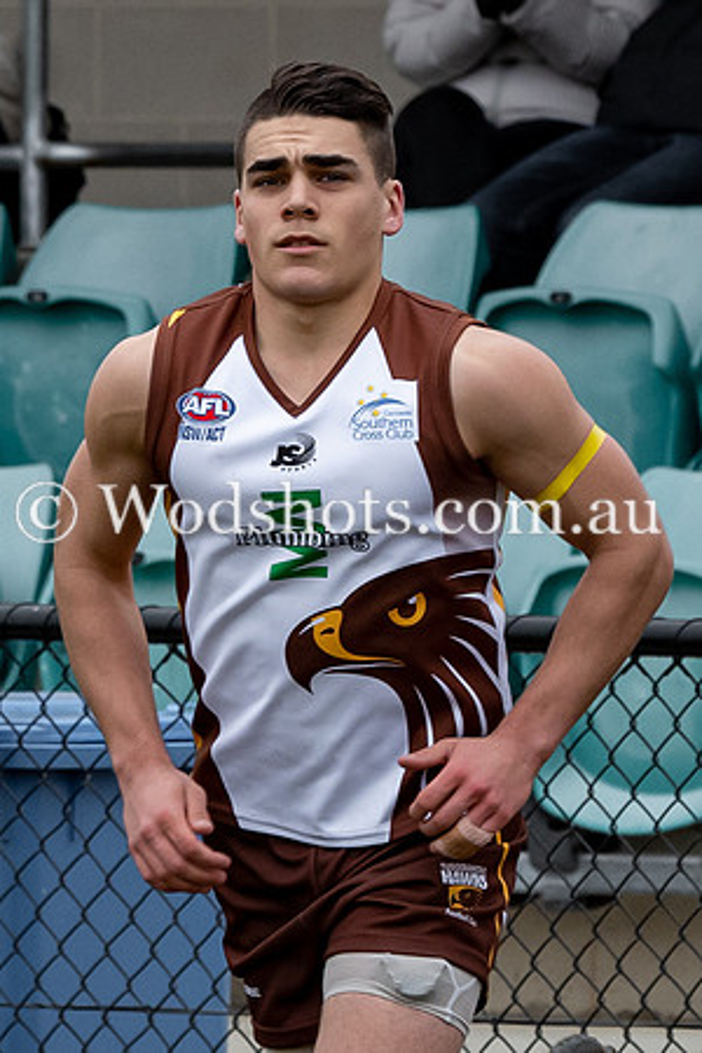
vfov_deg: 2.5
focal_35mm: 829
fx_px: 24237
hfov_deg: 1.7
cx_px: 259
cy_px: 355
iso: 640
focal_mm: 135
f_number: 5
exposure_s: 1/800
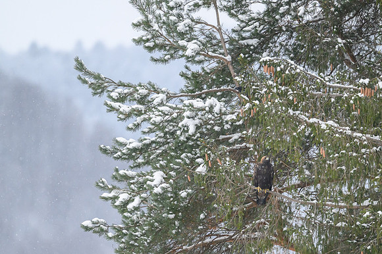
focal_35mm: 771
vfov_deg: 1.8
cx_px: 263
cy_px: 175
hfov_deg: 2.7
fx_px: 8175
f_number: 4
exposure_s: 1/2000
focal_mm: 560
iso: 1600
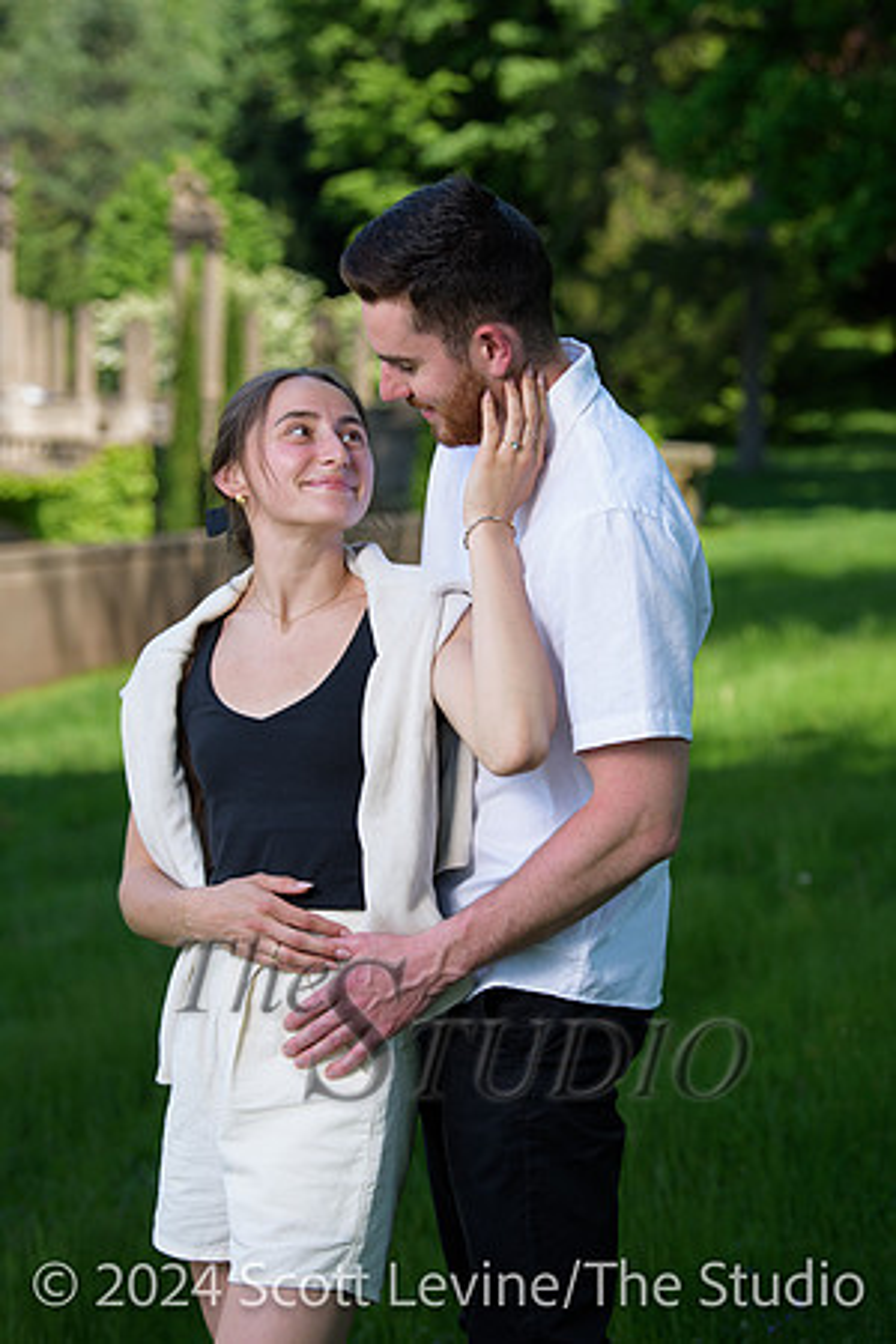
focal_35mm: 85
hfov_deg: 16.1
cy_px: 672
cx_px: 448
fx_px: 3173
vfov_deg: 23.9
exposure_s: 1/250
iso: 125
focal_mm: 85
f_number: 4
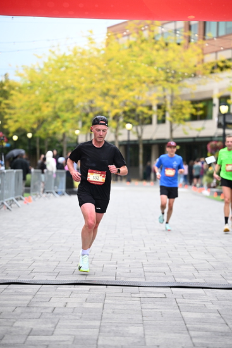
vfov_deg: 19.5
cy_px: 174
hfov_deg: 13.0
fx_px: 1014
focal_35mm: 105
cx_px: 116
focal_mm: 105
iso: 1250
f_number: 2.8
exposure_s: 1/2000
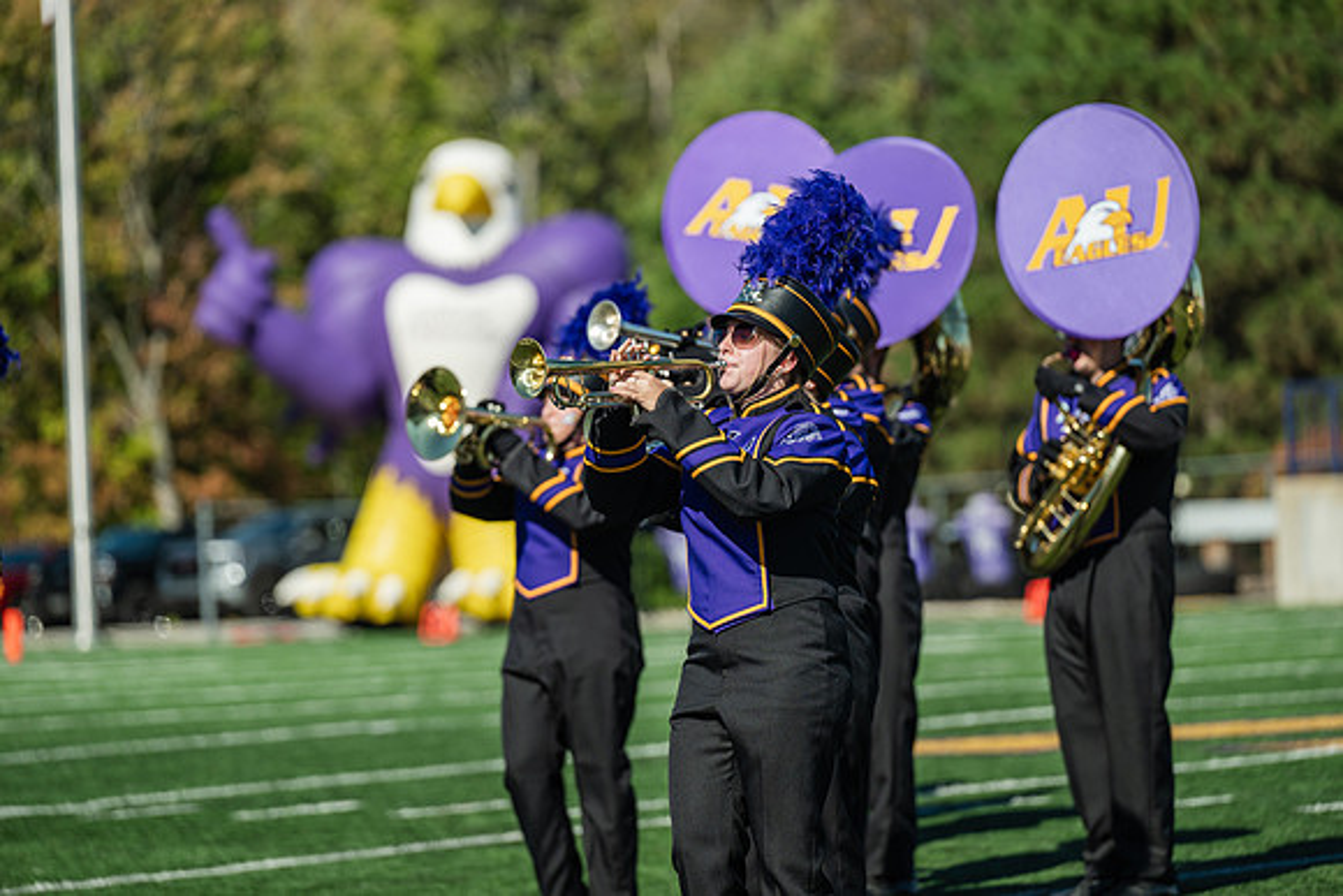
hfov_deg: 10.3
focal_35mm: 200
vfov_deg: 6.9
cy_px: 448
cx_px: 672
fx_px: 7463
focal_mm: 200
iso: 100
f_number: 3.5
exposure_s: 1/1600
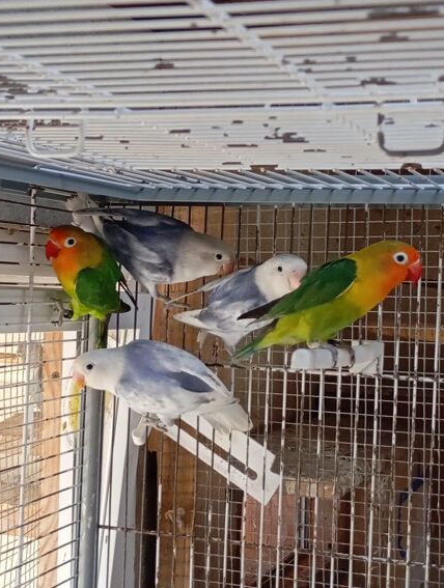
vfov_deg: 30.2
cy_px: 309
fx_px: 1090
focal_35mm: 64
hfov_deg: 23.0
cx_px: 206
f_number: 1.8
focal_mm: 4.27
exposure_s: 1/33.3
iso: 366
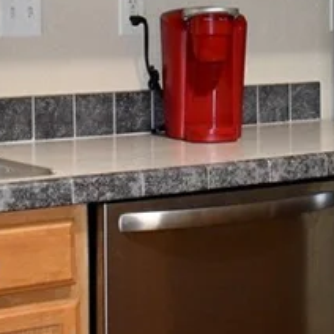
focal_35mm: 111
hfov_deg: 15.5
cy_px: 24
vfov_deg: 15.5
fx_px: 1212
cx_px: 320
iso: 800
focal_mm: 18
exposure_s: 1/100
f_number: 5
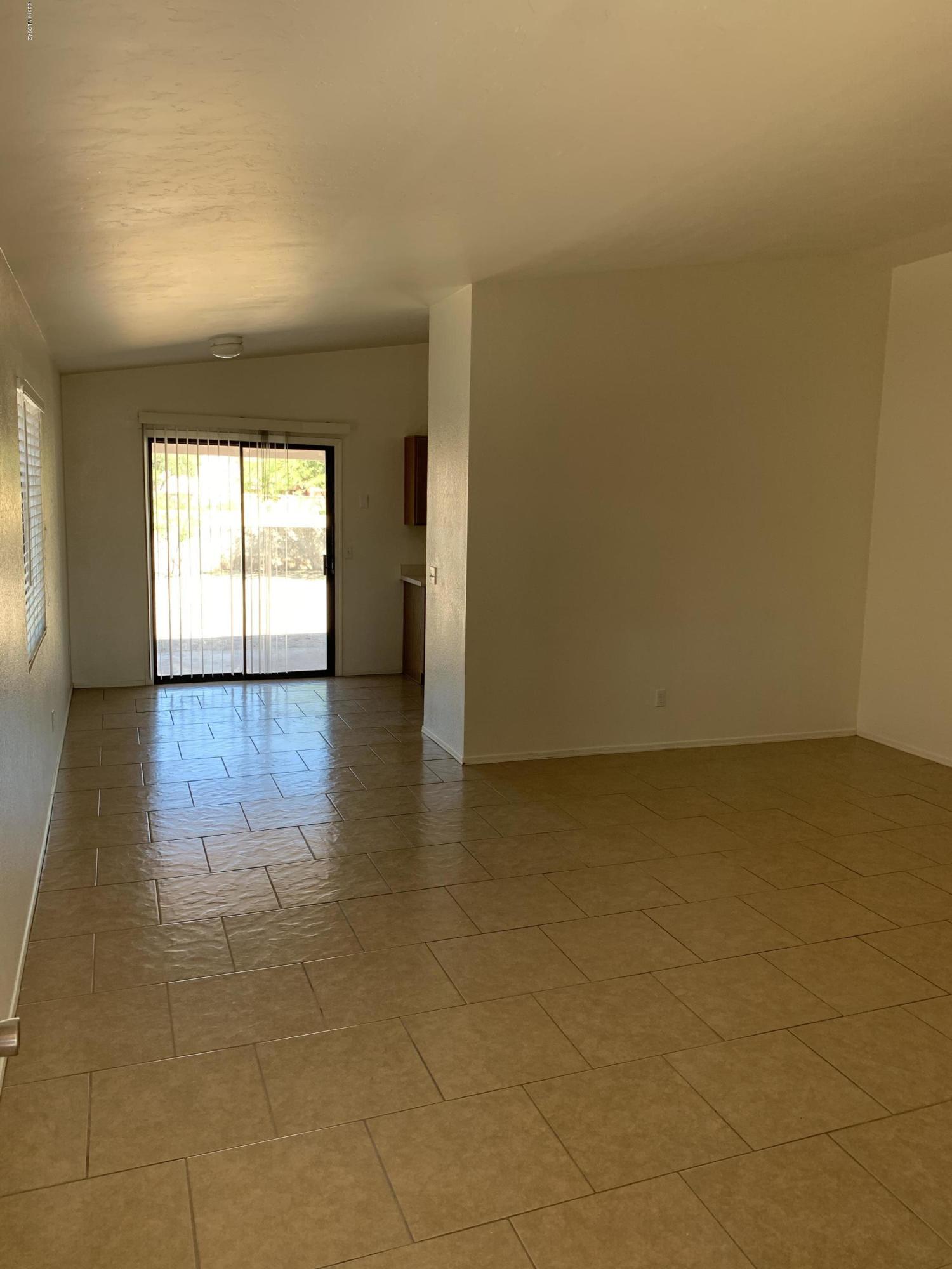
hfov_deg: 53.1
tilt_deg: -8.9
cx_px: 476
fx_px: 953
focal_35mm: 26
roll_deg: -1.5
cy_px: 634
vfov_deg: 67.3
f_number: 1.8
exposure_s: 1/121
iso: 64
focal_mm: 4.25
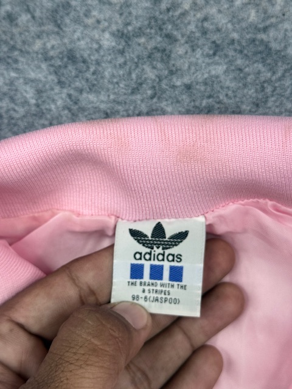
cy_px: 194
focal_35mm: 48
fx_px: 540
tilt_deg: -60.2
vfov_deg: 39.7
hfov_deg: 30.3
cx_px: 146
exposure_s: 1/183
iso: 50
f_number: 1.78
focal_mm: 6.76
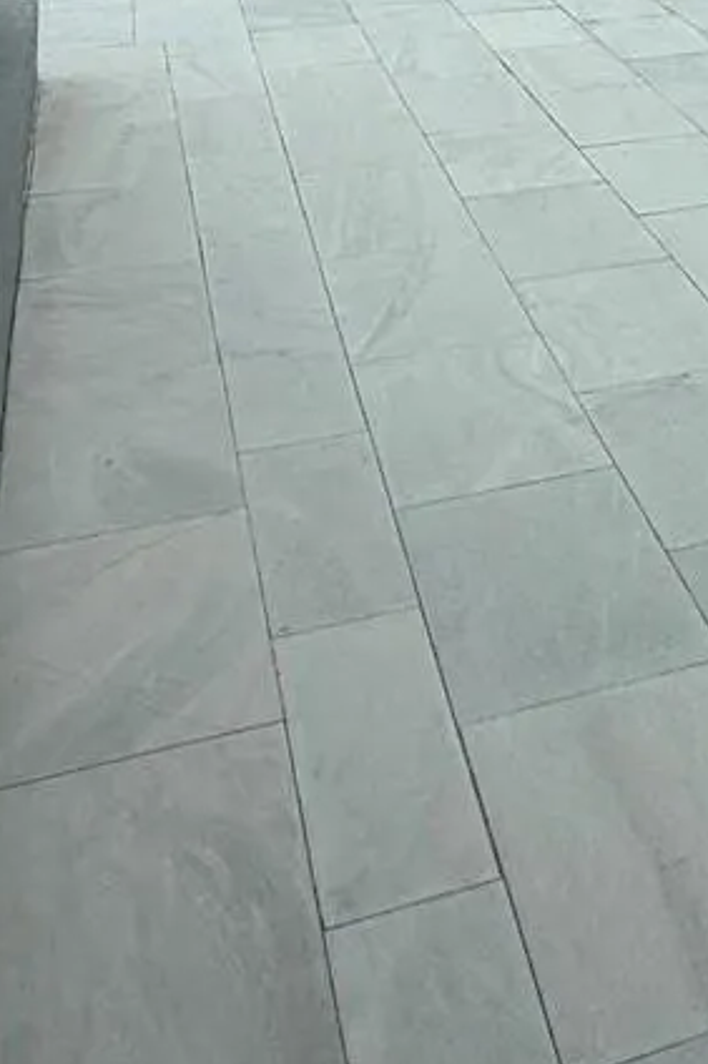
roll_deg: -1.2
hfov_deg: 22.7
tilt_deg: -3.0
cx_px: 841
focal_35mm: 55
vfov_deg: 29.7
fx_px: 1625
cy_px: -291
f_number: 2.2
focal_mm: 2.22
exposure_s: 1/901
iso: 20
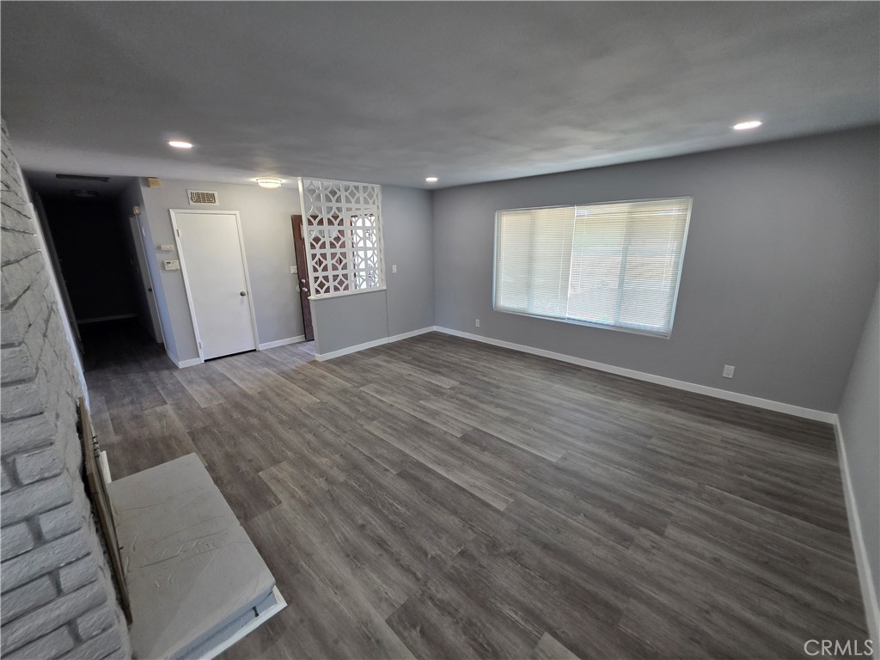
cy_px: 330
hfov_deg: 106.2
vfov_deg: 89.9
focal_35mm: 13
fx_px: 330
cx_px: 440
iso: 250
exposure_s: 1/120
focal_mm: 2.2
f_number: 1.9
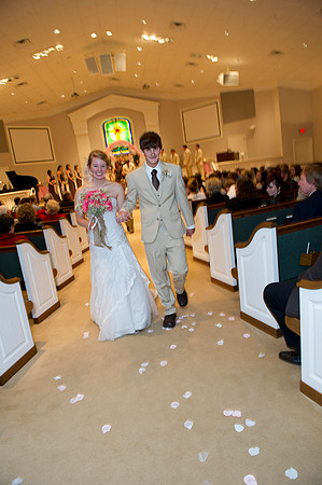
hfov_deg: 53.0
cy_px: 242
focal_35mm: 24
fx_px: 323
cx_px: 161
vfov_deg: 73.8
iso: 1600
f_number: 4.5
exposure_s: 1/125
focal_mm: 24
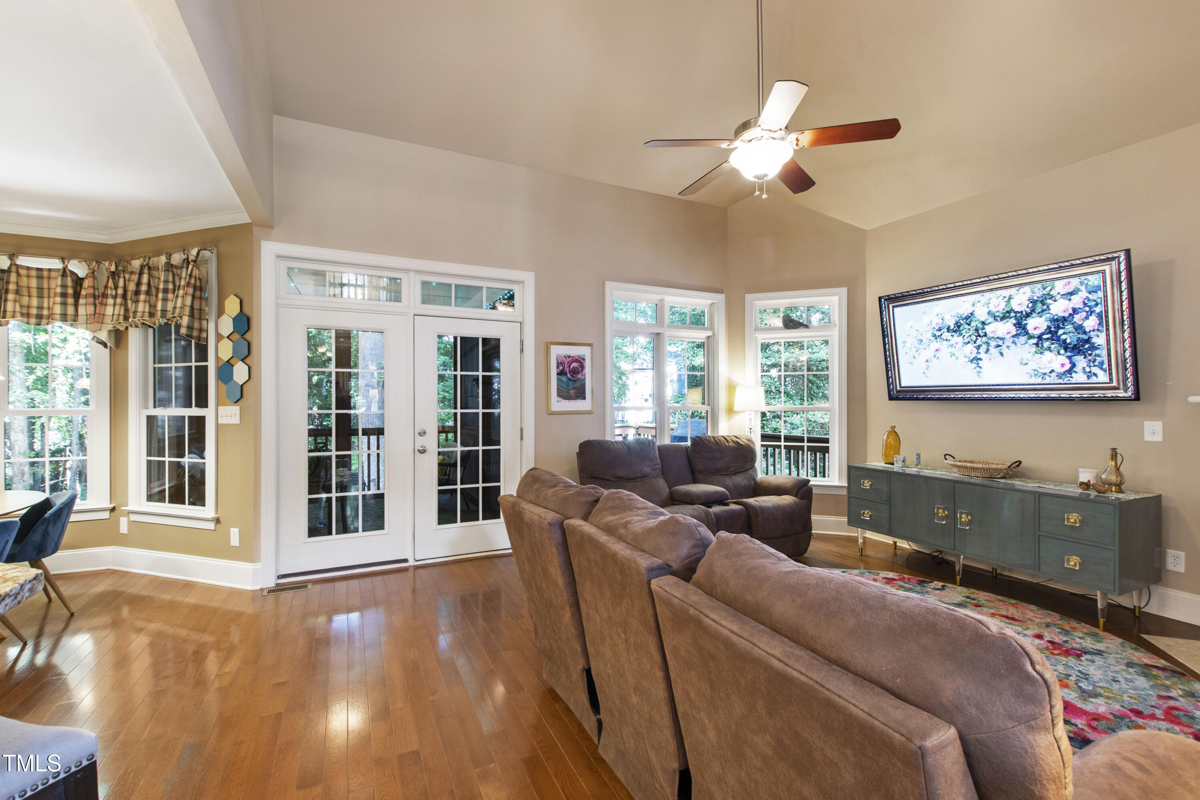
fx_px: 500
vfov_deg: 77.3
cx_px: 600
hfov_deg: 100.4
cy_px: 400
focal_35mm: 15
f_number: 9
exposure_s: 1
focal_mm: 10
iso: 200
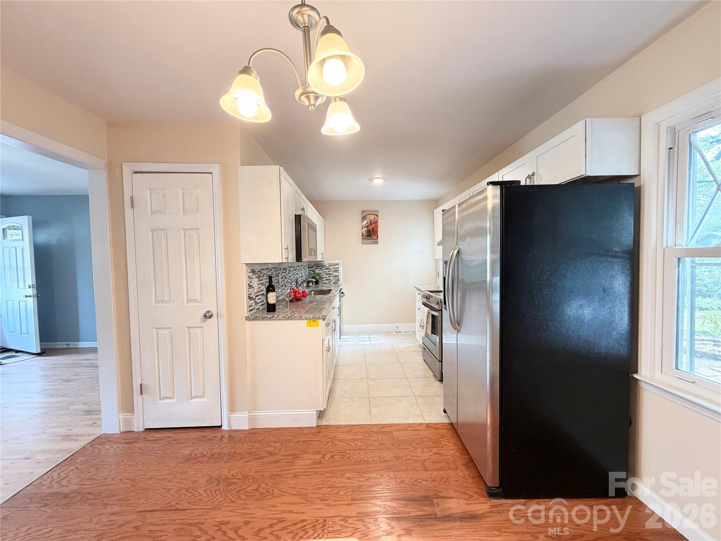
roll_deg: +1.1
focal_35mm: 14
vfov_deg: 85.7
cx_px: 360
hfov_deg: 102.1
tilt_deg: -2.3
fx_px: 292
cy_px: 270
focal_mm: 2.22
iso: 250
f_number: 2.2
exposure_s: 1/60
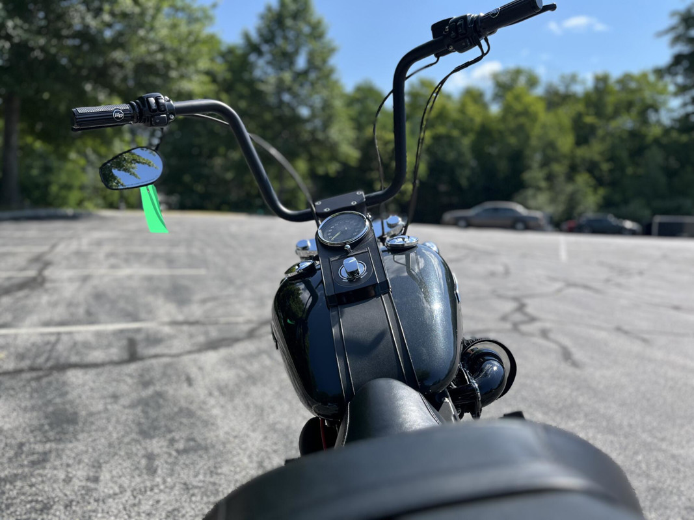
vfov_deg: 53.1
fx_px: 521
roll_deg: -4.1
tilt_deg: -5.0
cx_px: 347
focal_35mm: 26
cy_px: 260
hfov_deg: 67.3
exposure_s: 1/2513
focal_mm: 5.1
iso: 50
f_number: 1.6
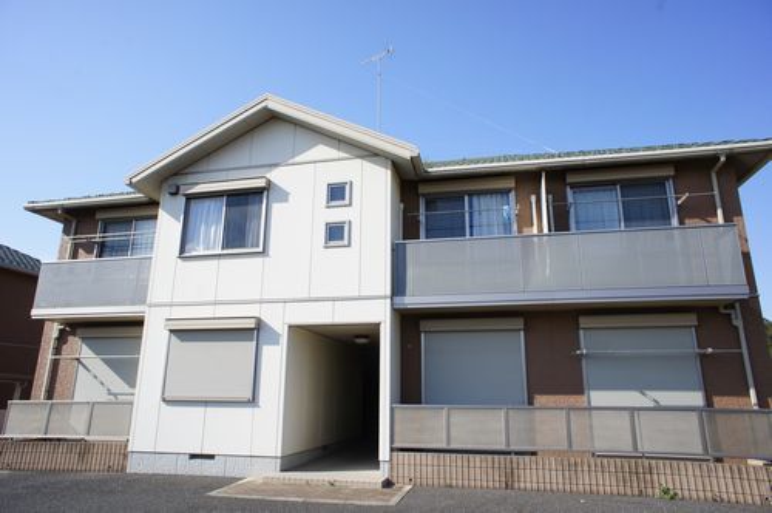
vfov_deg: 53.0
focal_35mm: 24
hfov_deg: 73.8
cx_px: 386
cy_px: 256
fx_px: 514
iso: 200
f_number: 11
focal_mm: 16
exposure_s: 1/160
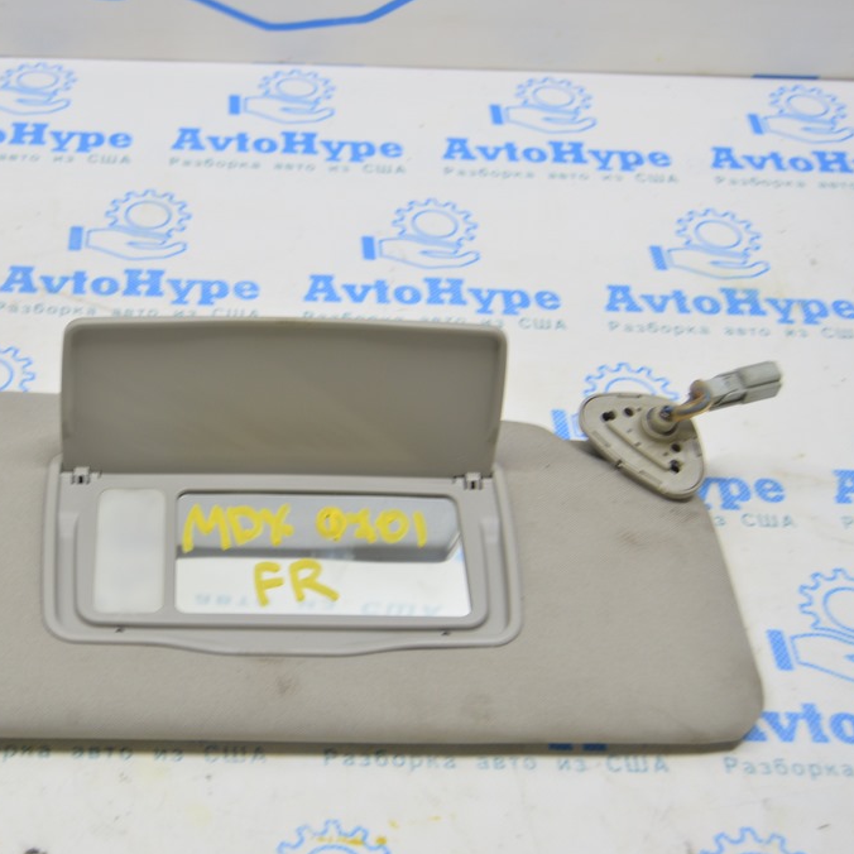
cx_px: 225
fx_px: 1507
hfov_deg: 31.1
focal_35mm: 54
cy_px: 428
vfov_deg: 31.6
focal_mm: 28
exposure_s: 1/20
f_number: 5.6
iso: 400
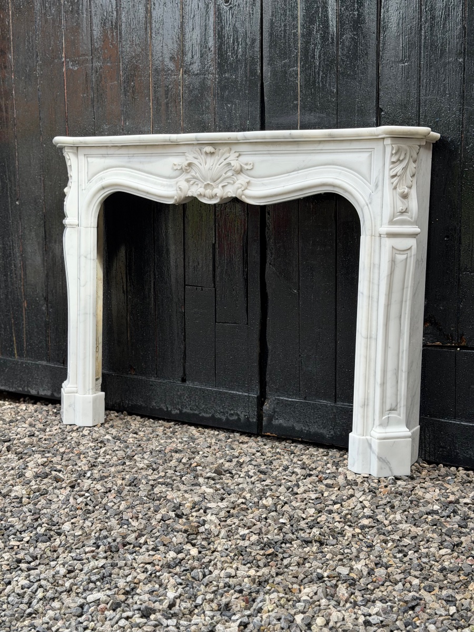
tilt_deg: -7.6
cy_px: 316
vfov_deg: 39.7
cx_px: 237
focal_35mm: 48
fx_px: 876
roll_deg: -0.3
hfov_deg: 30.3
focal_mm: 6.76
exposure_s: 1/987
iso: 80
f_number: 1.78
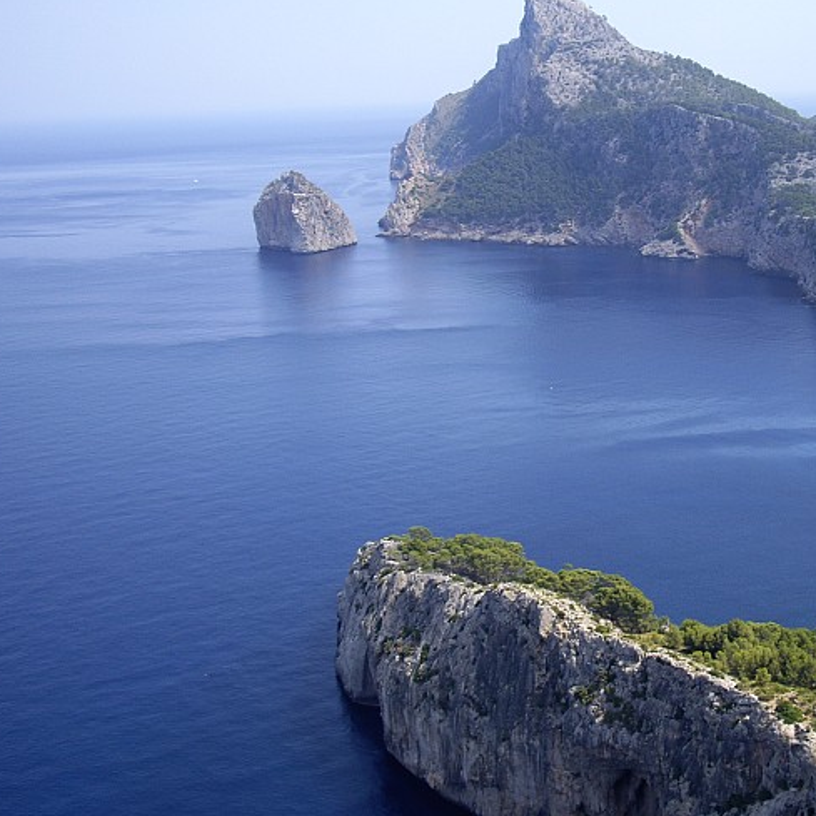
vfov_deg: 31.1
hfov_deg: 30.4
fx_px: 1467
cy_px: 411
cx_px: 642
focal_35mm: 55
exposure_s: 1/80
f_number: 8
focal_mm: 7.9
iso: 64
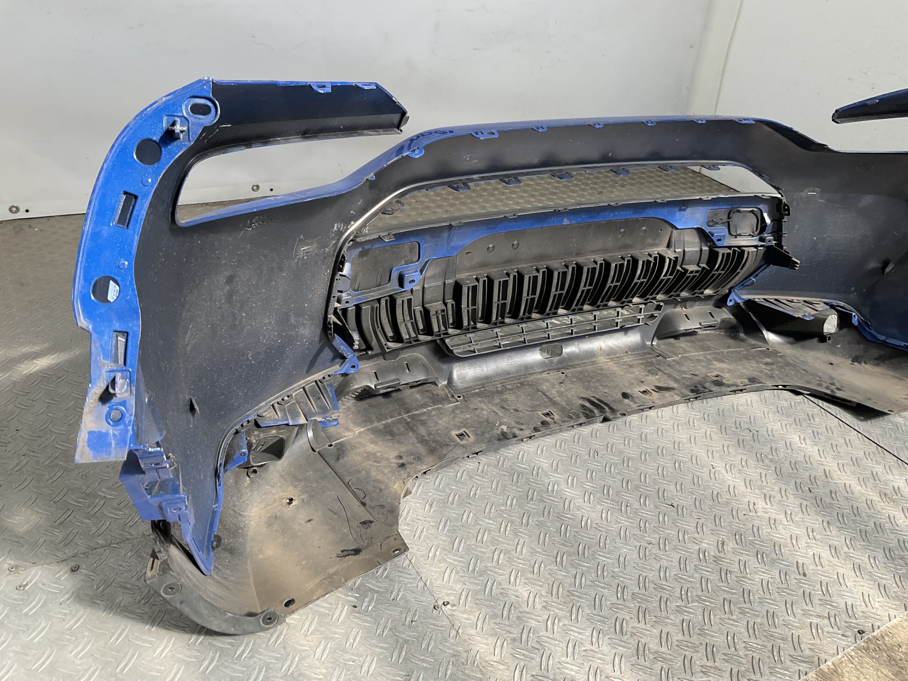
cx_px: 454
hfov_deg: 61.7
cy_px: 340
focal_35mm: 29
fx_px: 761
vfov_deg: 48.2
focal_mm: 3
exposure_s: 1/310
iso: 16
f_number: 1.8
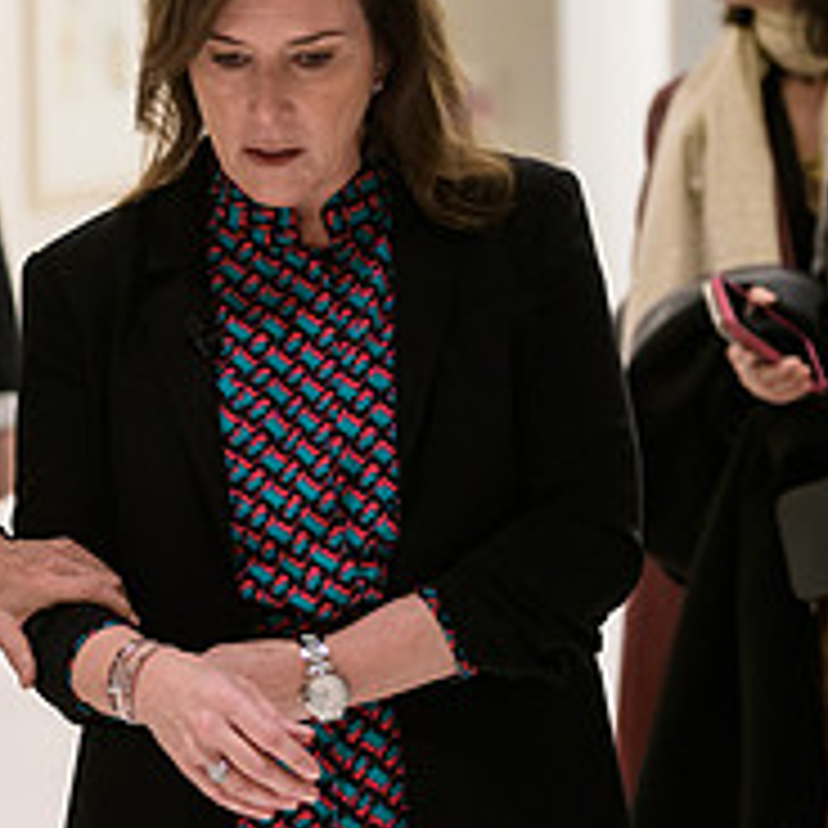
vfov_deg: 9.3
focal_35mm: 188
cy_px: 250
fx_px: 5088
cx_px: -310
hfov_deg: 9.1
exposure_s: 1/125
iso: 1600
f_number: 3.2
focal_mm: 70
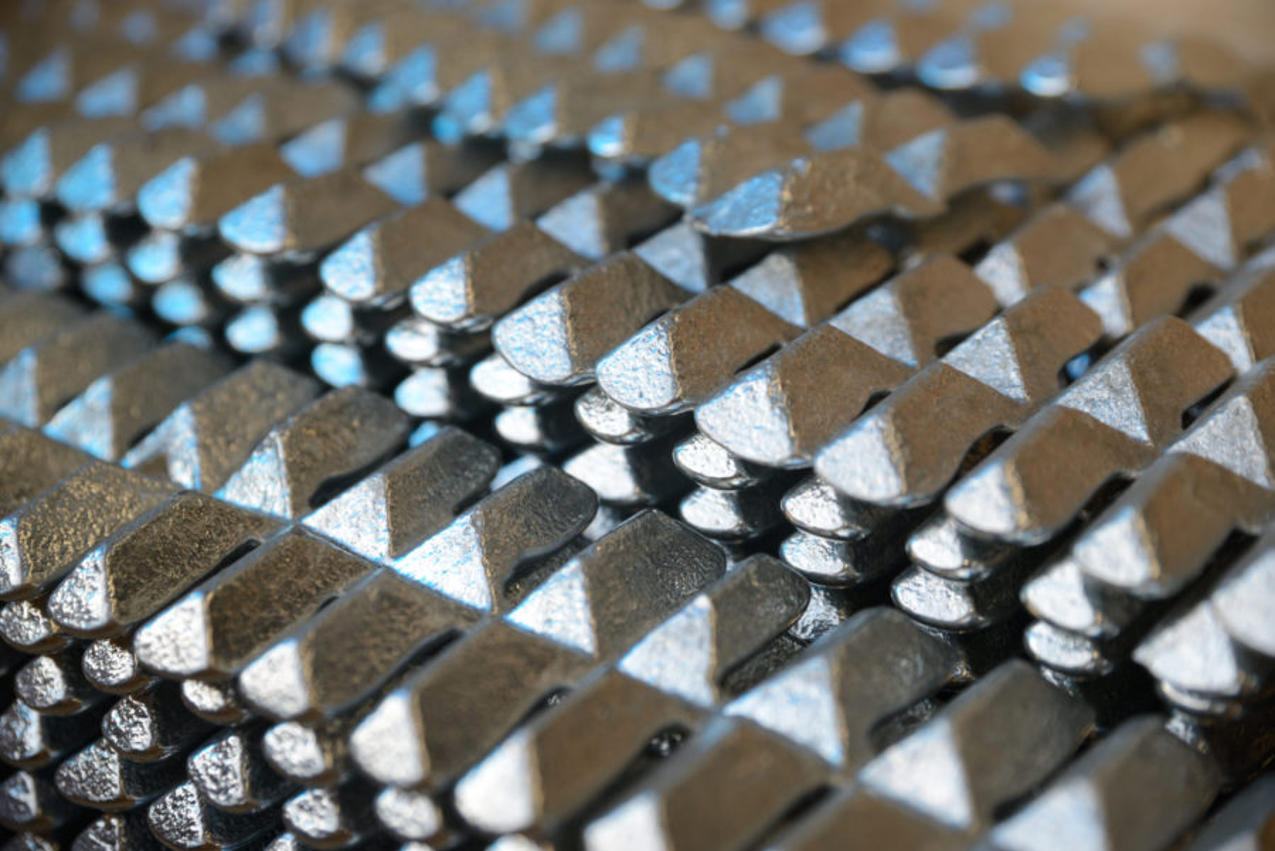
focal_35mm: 70
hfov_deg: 28.8
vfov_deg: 19.5
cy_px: 426
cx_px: 638
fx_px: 2480
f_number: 4
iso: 160
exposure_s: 1/100
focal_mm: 70
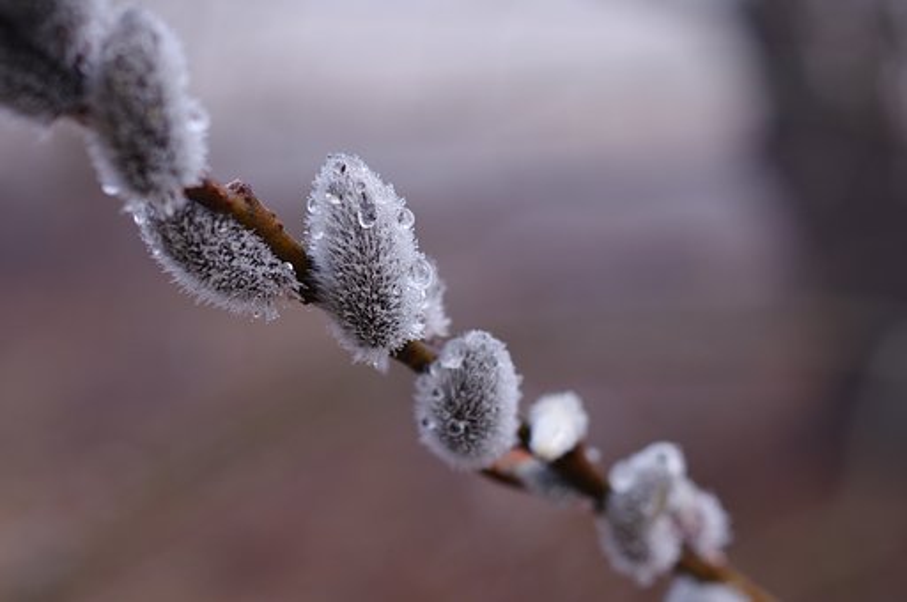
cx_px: 454
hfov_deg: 37.9
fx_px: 1321
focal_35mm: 52
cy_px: 301
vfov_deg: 25.7
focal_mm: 35
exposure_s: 1/50
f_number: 5
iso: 100
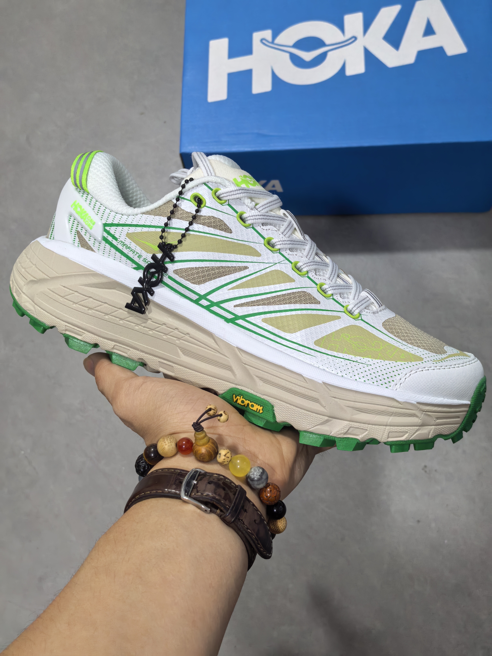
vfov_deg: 39.7
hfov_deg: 30.3
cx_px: 246
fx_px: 910
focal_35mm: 48
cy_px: 328
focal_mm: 5.75
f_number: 2
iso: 250
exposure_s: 1/100
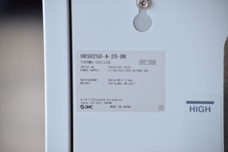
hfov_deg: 10.5
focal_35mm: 195
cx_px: 114
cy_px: 76
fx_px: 1236
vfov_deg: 7.1
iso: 1250
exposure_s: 1/640
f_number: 6.3
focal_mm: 130
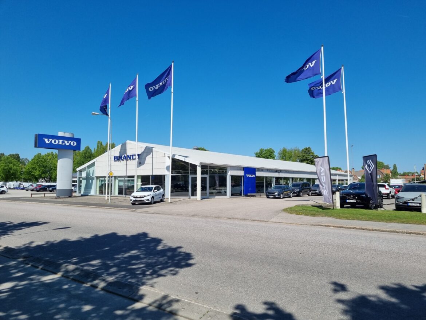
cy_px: 160
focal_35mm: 26
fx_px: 320
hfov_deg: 67.3
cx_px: 213
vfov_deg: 53.1
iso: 50
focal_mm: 5.4
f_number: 1.8
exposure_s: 1/3831
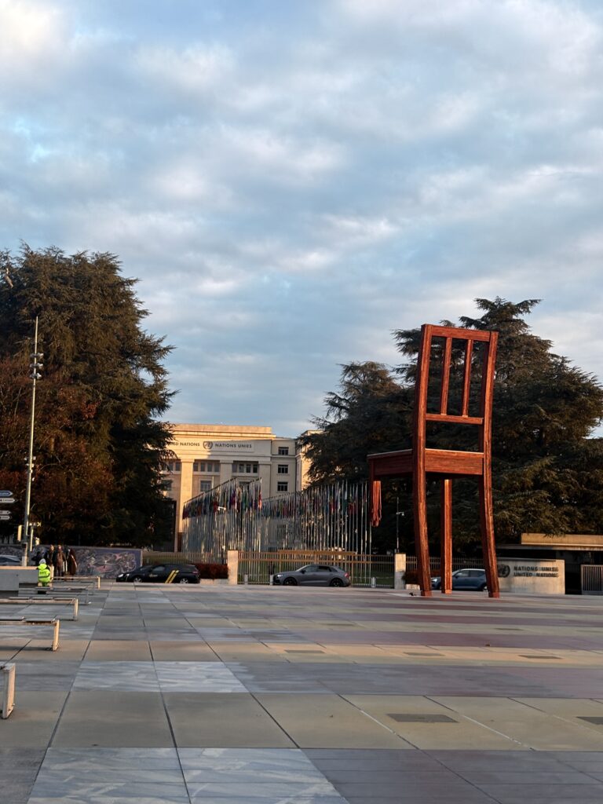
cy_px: 402
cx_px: 302
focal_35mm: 52
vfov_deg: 36.8
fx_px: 1208
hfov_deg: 28.0
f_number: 1.6
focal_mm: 5.96
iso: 32
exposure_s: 1/190
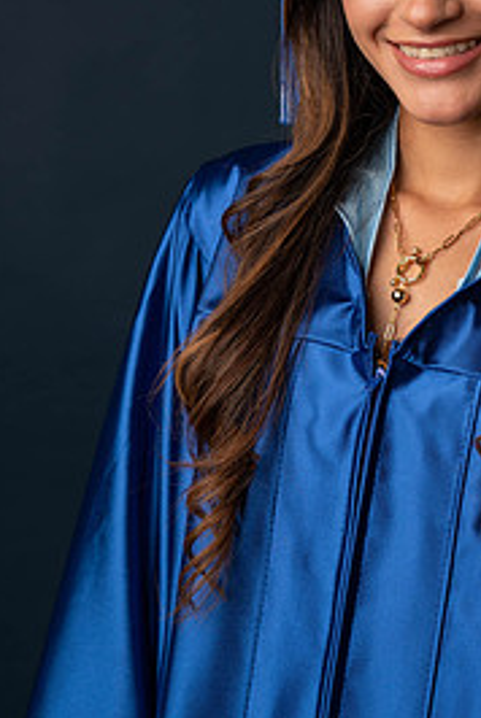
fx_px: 1959
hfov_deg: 13.9
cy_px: 130
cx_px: 389
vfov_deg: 20.5
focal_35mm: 98
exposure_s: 1/100
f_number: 5.6
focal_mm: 58
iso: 200
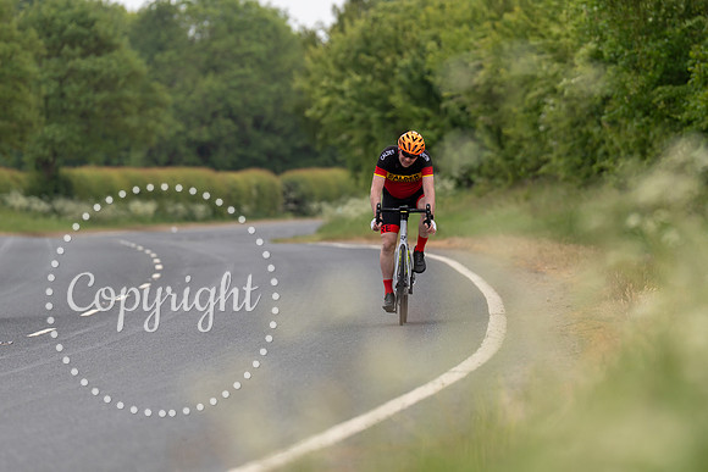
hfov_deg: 6.7
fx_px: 6057
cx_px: 393
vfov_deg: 4.5
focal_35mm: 308
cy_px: 207
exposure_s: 1/1250
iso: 200
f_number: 3.2
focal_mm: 200
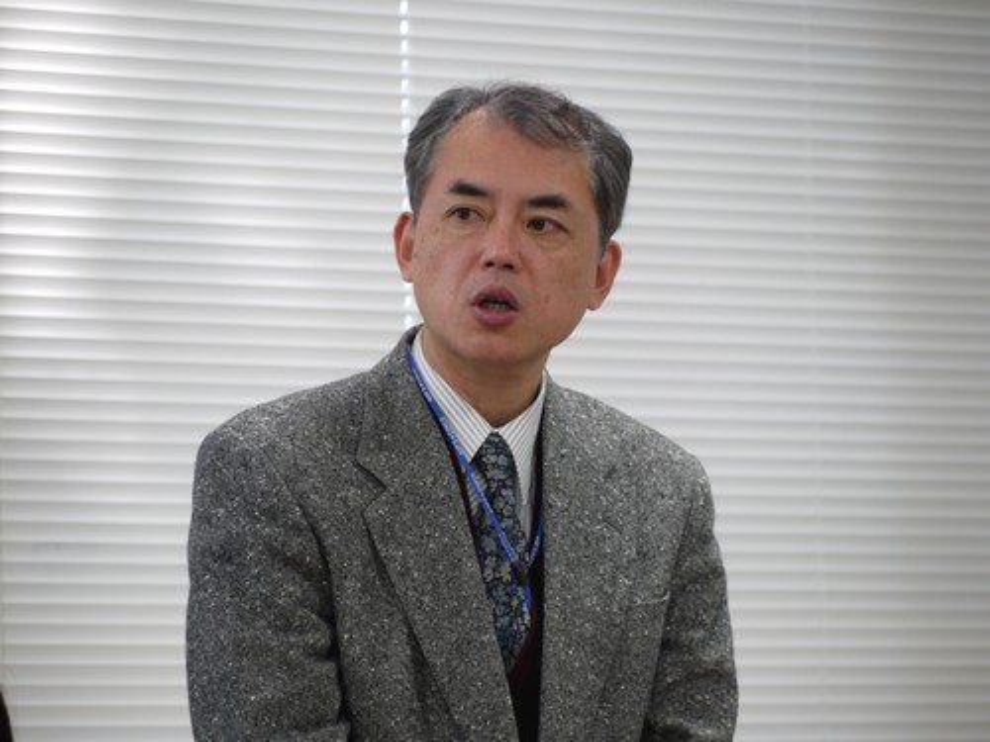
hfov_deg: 6.9
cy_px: 371
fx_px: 8237
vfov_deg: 5.2
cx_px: 495
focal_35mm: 288
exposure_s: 1/50
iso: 400
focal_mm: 144
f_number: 5.2
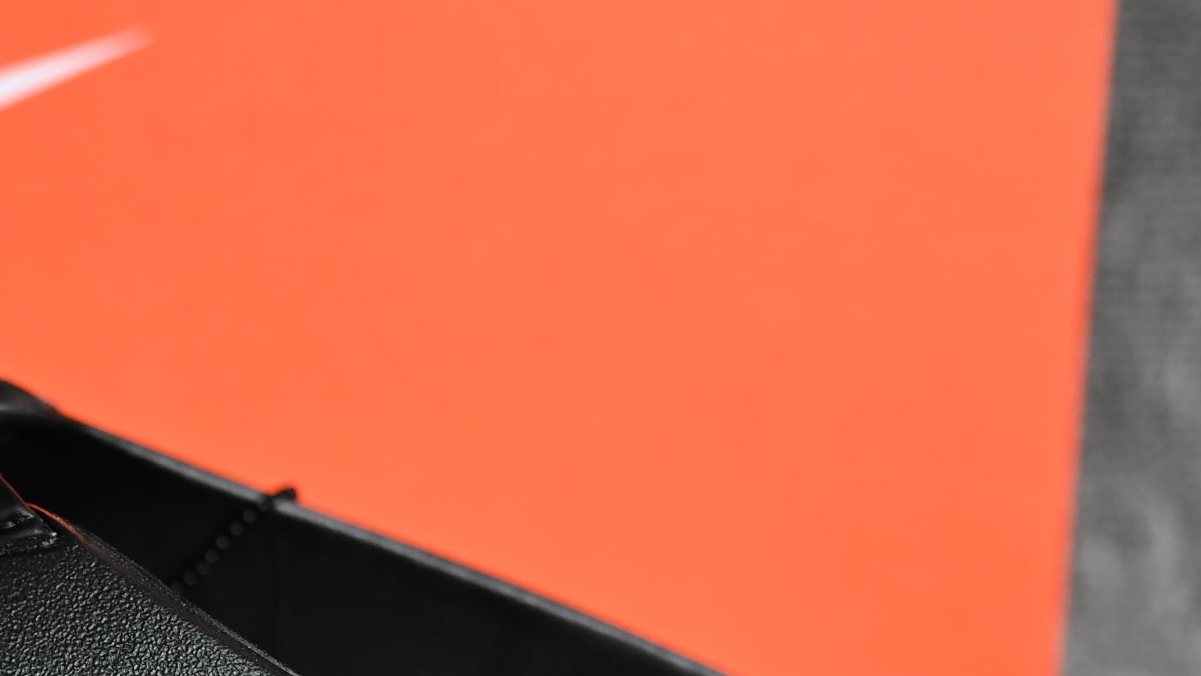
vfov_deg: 11.3
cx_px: -155
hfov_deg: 19.3
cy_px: 760
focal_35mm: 106
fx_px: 3375
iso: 400
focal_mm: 36
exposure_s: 1/125
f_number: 5
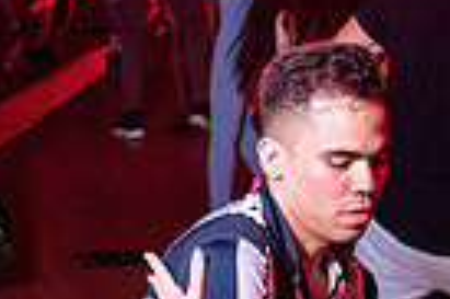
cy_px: 461
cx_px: 102
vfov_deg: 8.7
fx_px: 1923
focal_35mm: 154
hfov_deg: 13.3
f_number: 2.8
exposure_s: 1/160
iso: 800
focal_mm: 34
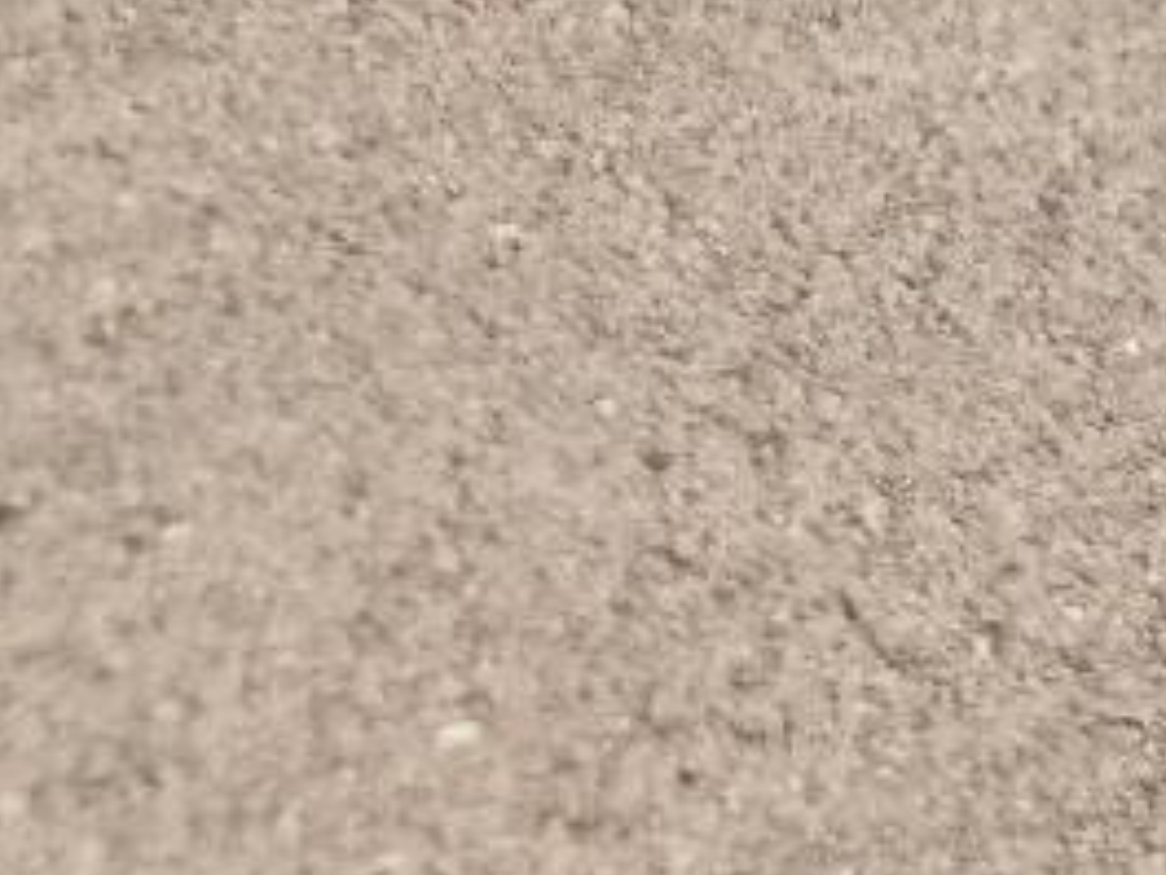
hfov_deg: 11.3
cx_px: 2442
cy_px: -2009
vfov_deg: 7.8
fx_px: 5257
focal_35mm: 156
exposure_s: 1/769
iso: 50
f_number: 1.8
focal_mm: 5.4
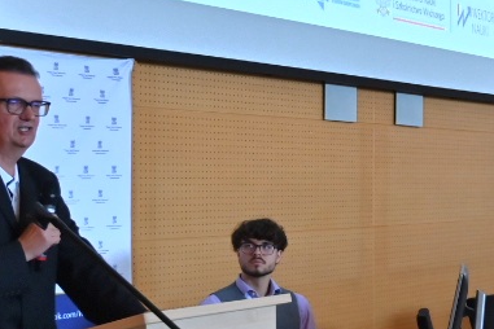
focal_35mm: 102
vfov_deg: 13.4
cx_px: 570
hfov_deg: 19.0
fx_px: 1400
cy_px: 136
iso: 1000
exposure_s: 1/161
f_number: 4
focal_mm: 24
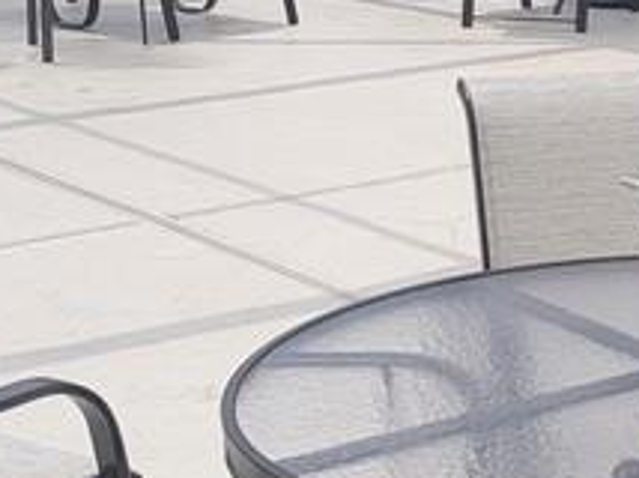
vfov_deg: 12.7
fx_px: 2120
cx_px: 920
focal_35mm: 115
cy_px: -3
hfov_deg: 15.9
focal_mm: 6.7
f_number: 1.8
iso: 16
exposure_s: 1/279
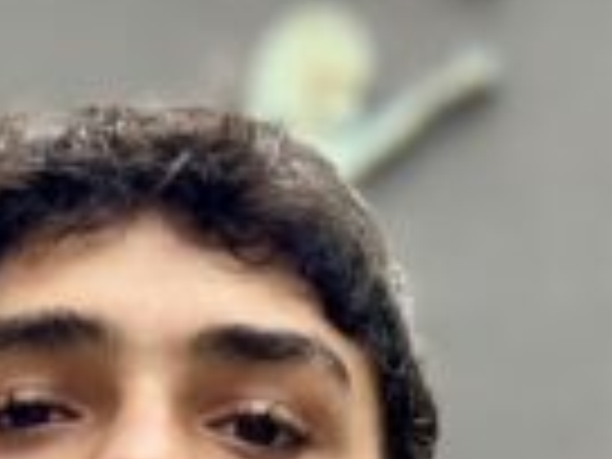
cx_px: -594
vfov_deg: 5.4
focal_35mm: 272
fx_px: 4809
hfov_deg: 7.0
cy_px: 904
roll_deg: -2.0
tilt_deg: +5.0
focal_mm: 6.86
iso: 80
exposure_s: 1/546
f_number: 1.78
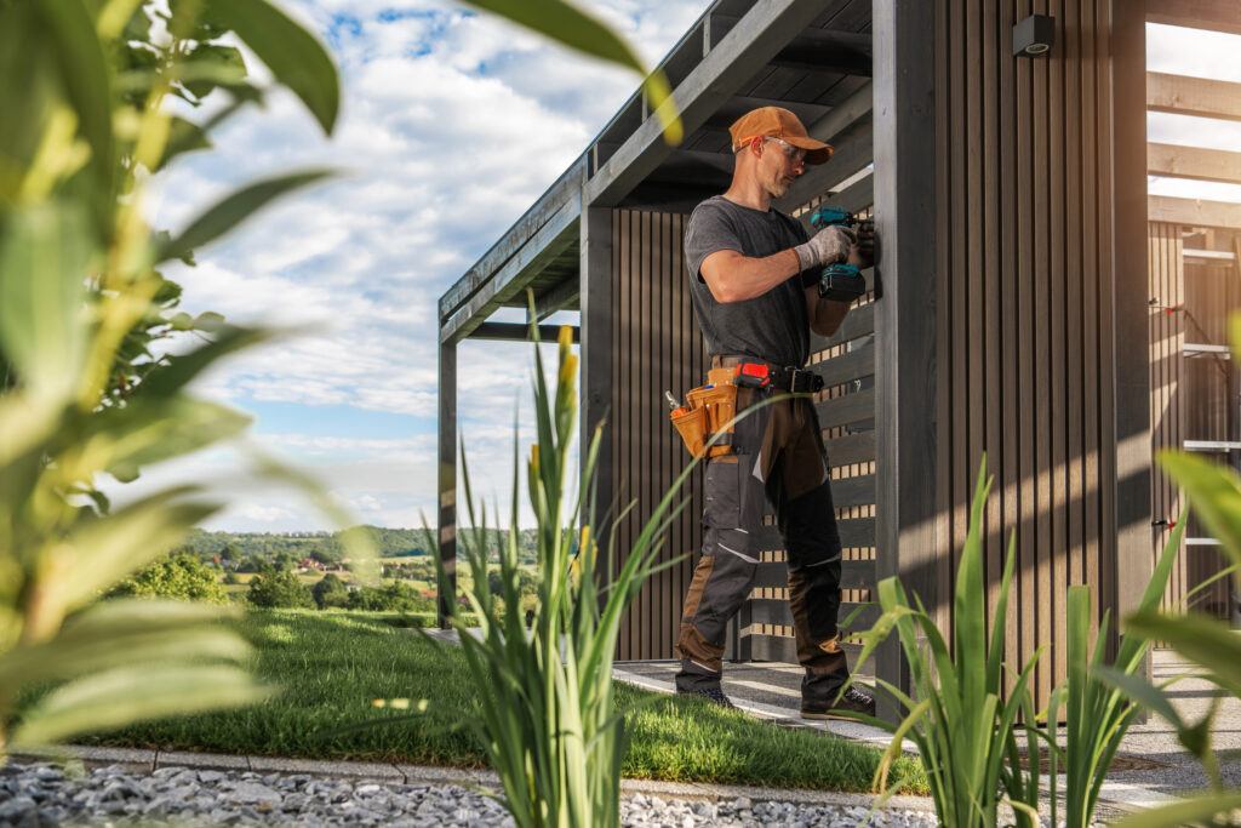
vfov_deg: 35.1
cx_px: 620
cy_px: 414
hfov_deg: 50.7
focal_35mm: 38
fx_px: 1310
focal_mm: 38
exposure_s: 1/80
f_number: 5.6
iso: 32
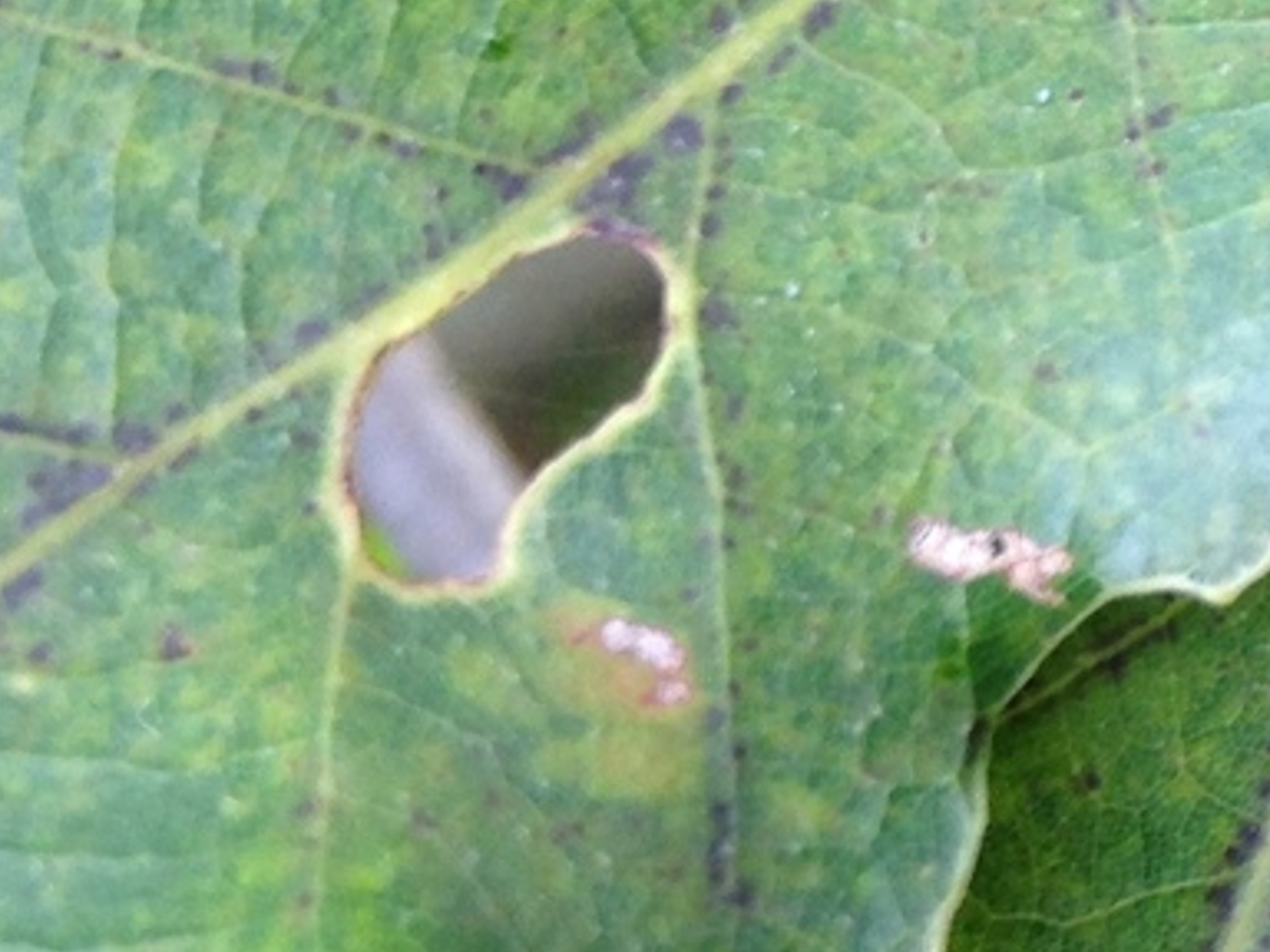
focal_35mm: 132
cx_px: 2090
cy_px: -512
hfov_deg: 13.7
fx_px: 4843
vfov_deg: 10.8
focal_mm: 4.12
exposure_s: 1/60
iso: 64
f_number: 2.4
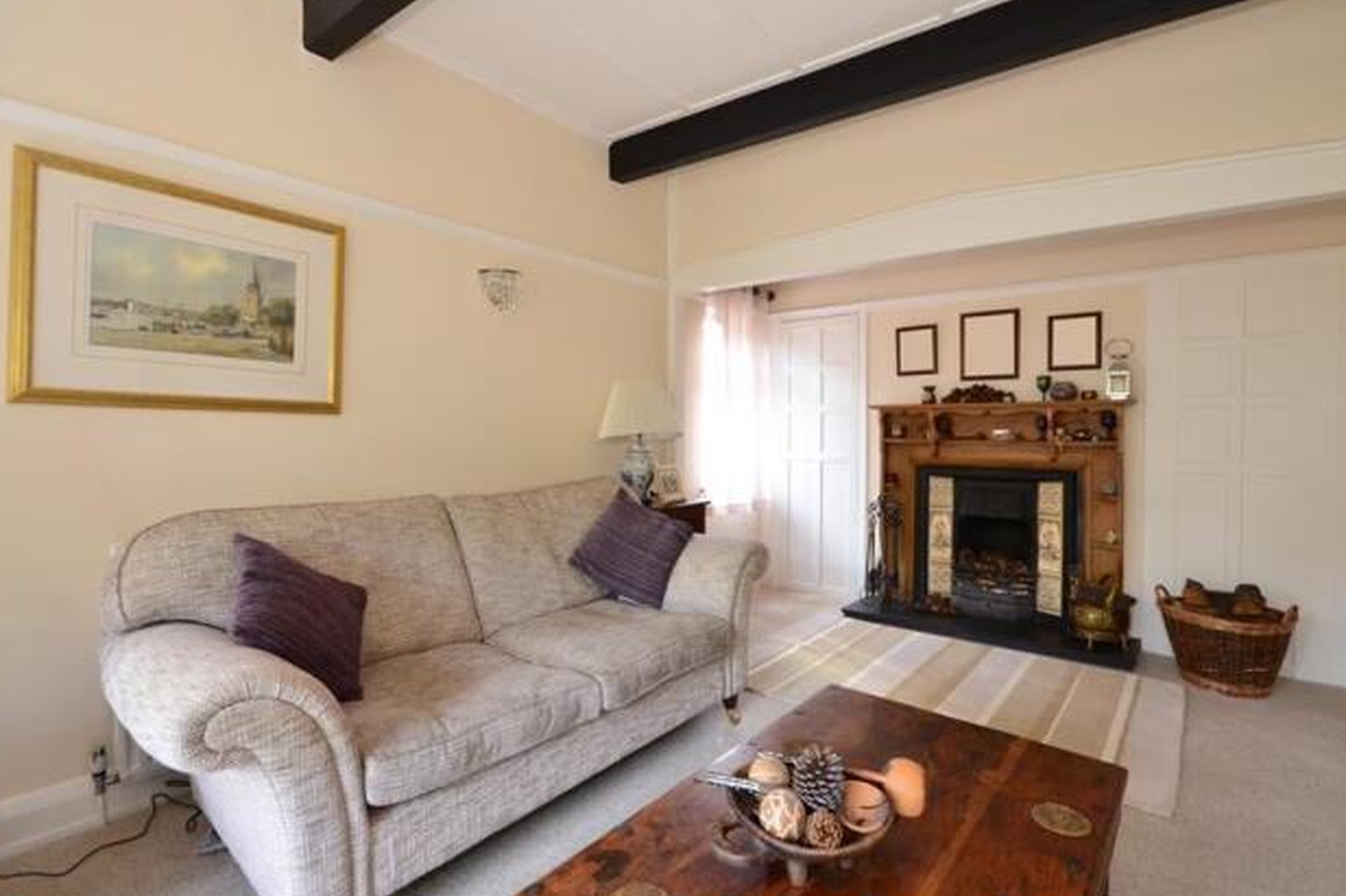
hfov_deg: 91.5
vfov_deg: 68.7
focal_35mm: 18
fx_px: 655
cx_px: 694
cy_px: 426
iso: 400
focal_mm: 11
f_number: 11
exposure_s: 1/3
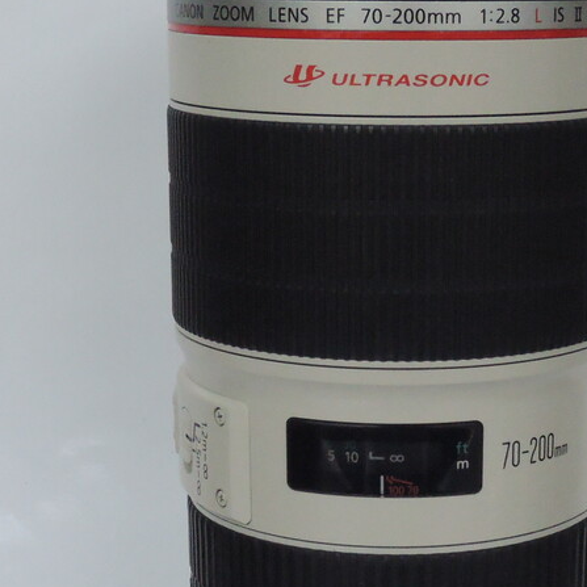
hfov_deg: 18.2
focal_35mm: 95
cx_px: 399
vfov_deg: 18.1
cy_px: 461
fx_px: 1823
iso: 1600
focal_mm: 8.6
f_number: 6.3
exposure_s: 1/100
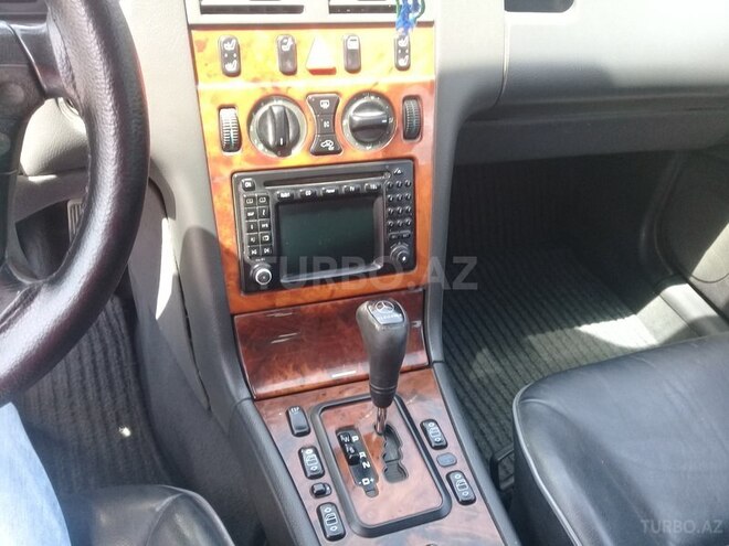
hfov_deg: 58.4
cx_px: 364
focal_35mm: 31
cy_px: 273
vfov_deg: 45.4
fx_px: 653
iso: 80
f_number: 2.2
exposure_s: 1/50
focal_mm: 3.3
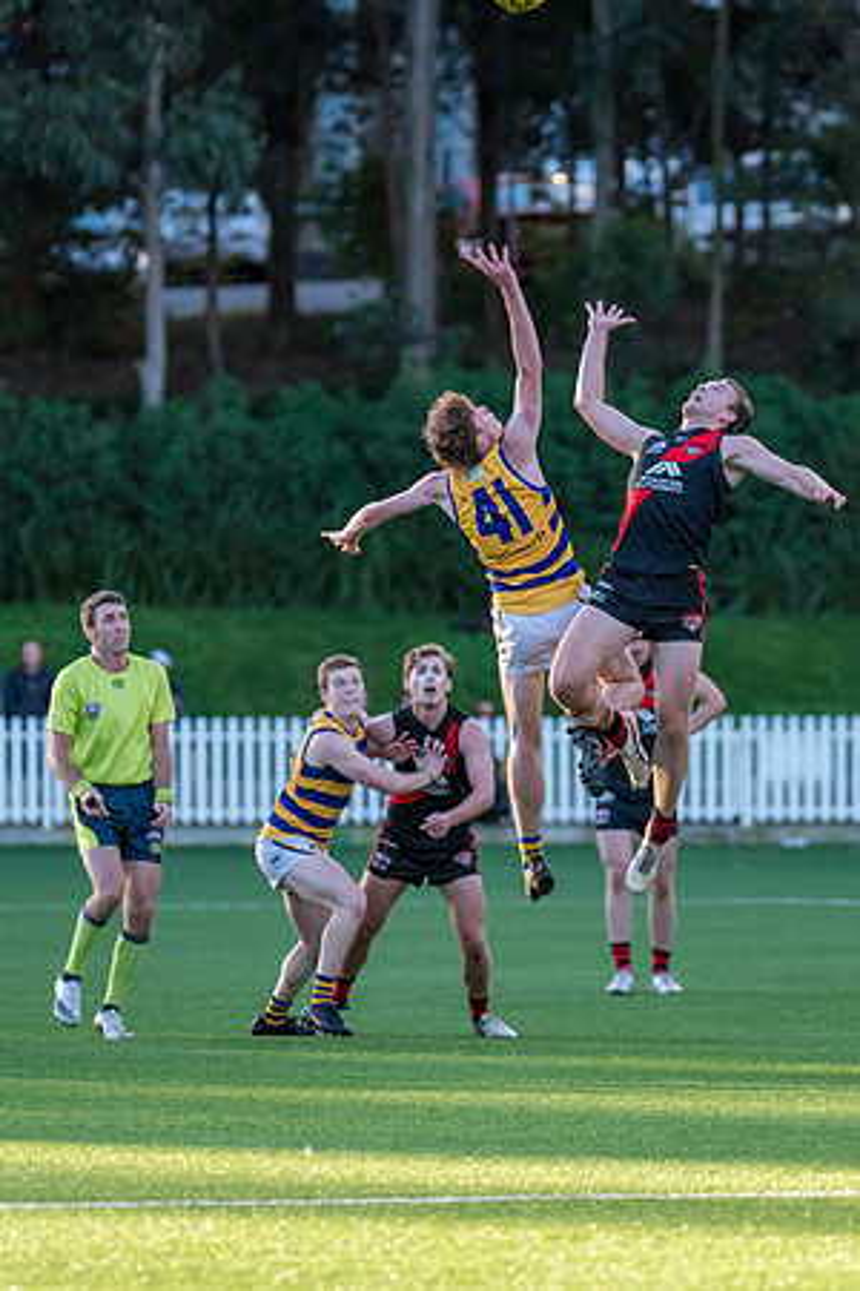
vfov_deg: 5.1
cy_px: 646
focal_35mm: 405
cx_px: 661
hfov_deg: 3.4
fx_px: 14511
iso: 800
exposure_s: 1/2000
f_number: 4
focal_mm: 270
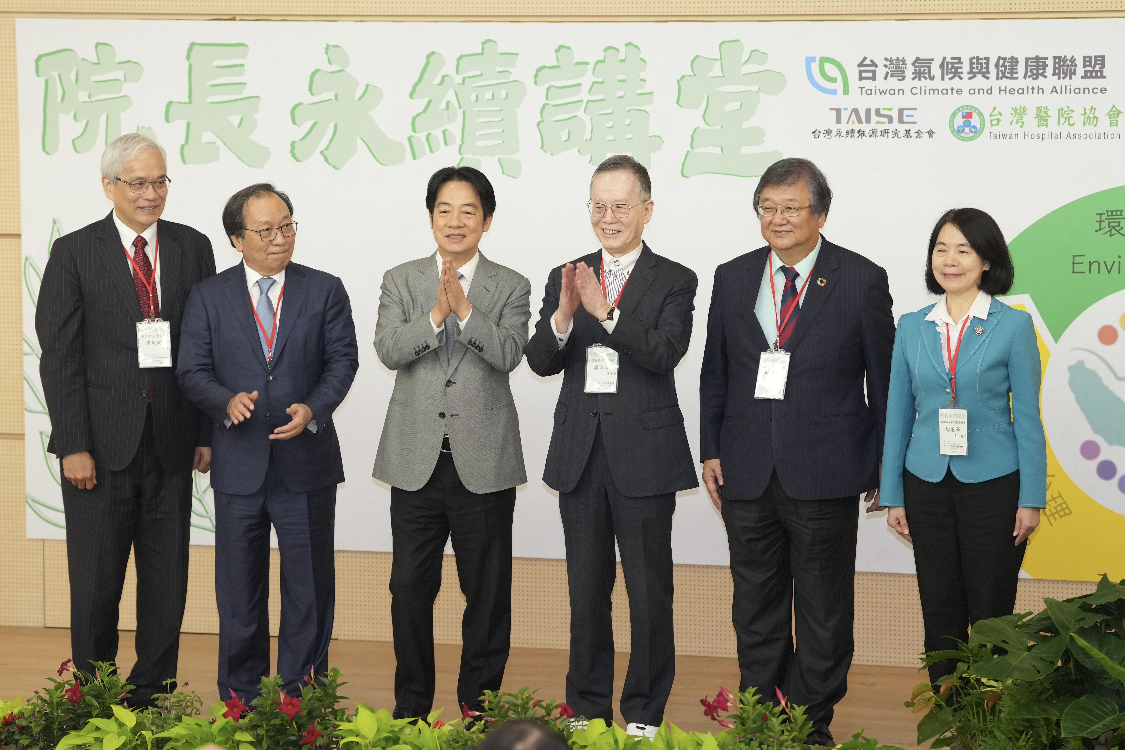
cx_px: 562
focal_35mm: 122
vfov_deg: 11.2
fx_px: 3812
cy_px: 375
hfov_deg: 16.8
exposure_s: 1/200
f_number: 3.5
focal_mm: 122
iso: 2500
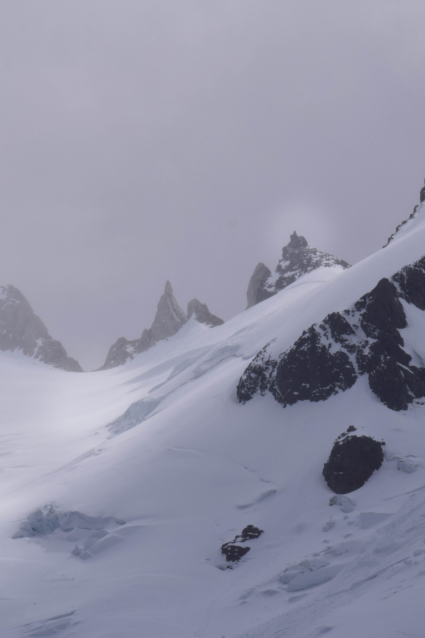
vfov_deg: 4.6
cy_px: 319
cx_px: 212
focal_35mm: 451
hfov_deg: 3.0
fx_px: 7985
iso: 200
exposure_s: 1/1000
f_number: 13
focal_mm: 200
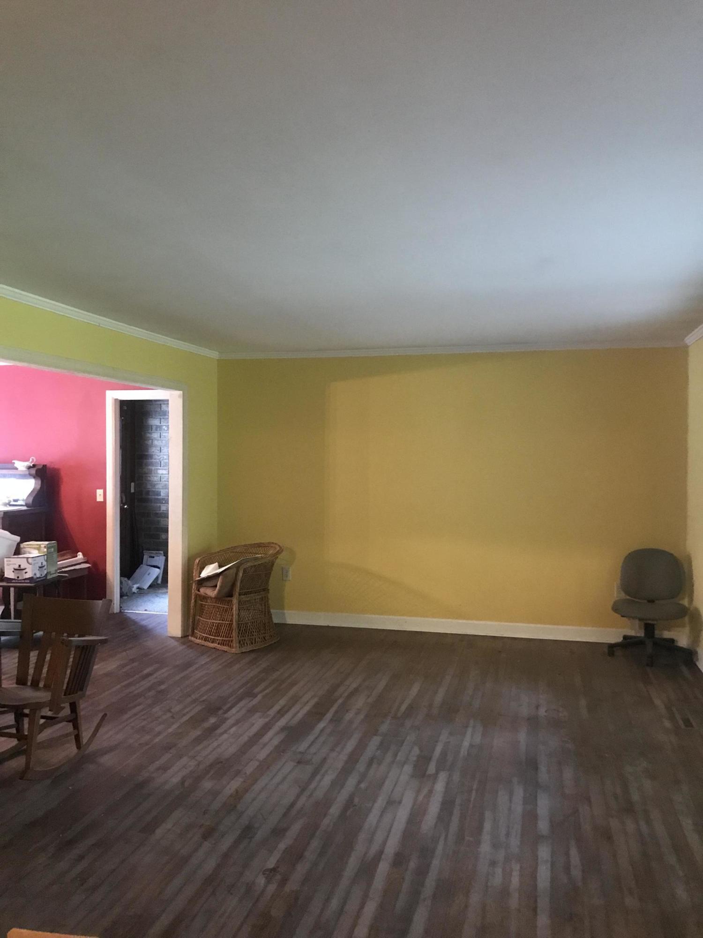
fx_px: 758
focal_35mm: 28
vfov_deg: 63.4
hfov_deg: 49.7
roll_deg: +0.0
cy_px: 469
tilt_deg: +0.0
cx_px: 352
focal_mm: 3.99
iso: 100
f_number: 1.8
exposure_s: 1/4
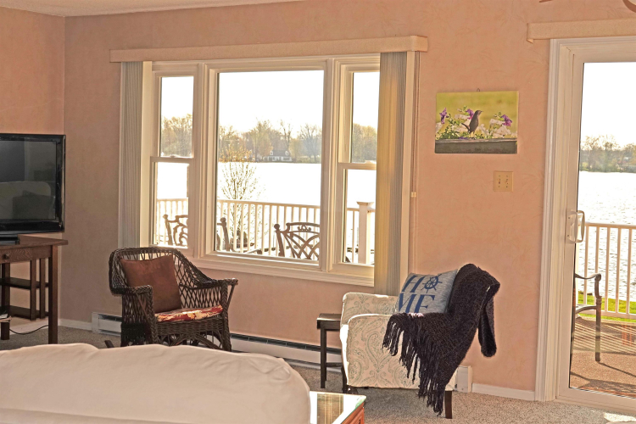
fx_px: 954
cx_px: 318
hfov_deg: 36.9
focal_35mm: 54
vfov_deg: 25.1
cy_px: 212
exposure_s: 1/400
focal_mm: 19.68
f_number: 3.2
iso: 100
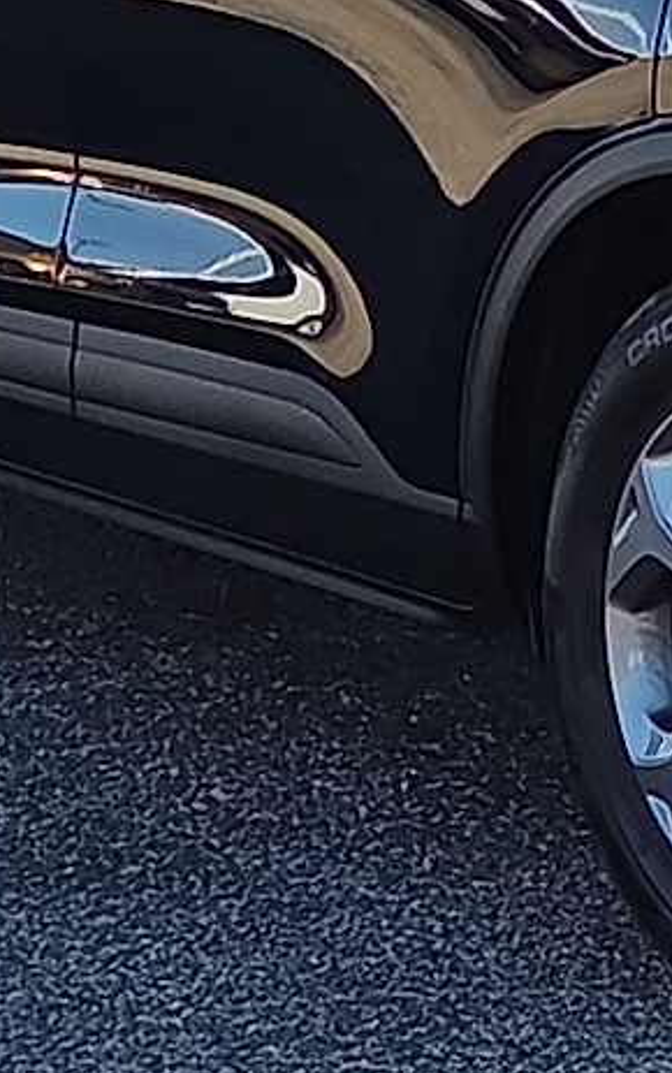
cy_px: -60
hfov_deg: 7.1
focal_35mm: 183
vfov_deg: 11.3
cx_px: 899
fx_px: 5354
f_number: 1.8
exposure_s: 1/1111
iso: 25
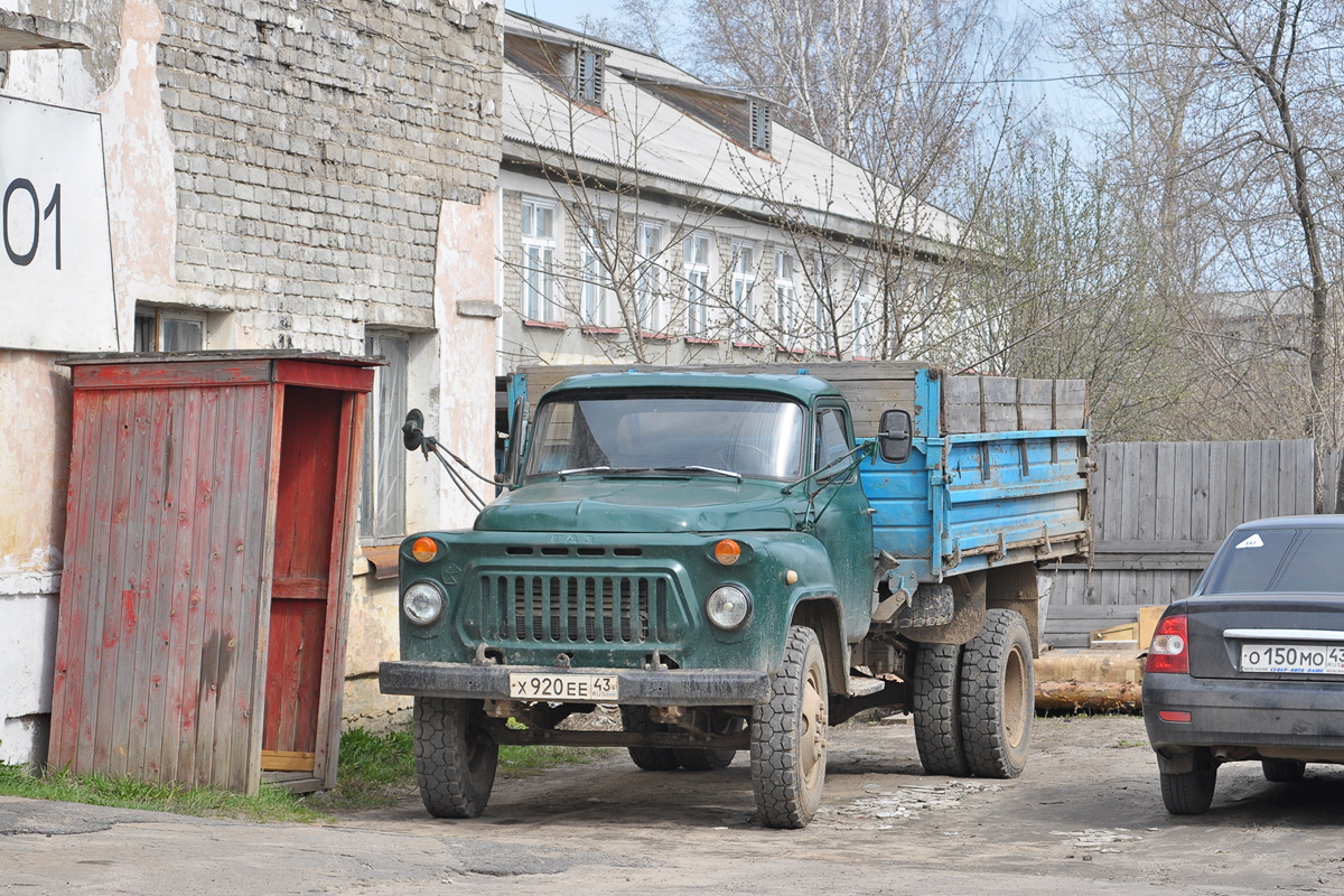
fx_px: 3920
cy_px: 448
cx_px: 672
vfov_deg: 13.0
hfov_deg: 19.5
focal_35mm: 105
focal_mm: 70
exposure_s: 1/400
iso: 200
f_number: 7.1
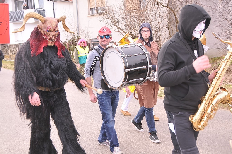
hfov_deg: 42.4
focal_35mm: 46
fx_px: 299
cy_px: 77
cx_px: 116
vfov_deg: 28.9
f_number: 5.6
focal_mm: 31
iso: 250
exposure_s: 1/125
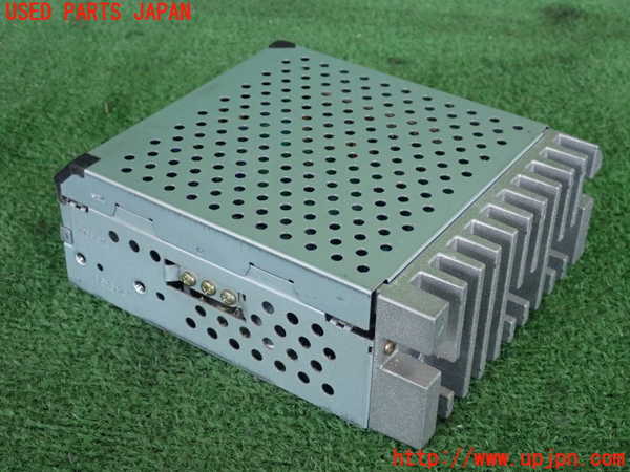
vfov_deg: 25.2
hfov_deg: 33.2
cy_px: 236
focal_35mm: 58
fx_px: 1056
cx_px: 315
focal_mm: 10.35
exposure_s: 1/125
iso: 1000
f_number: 3.5
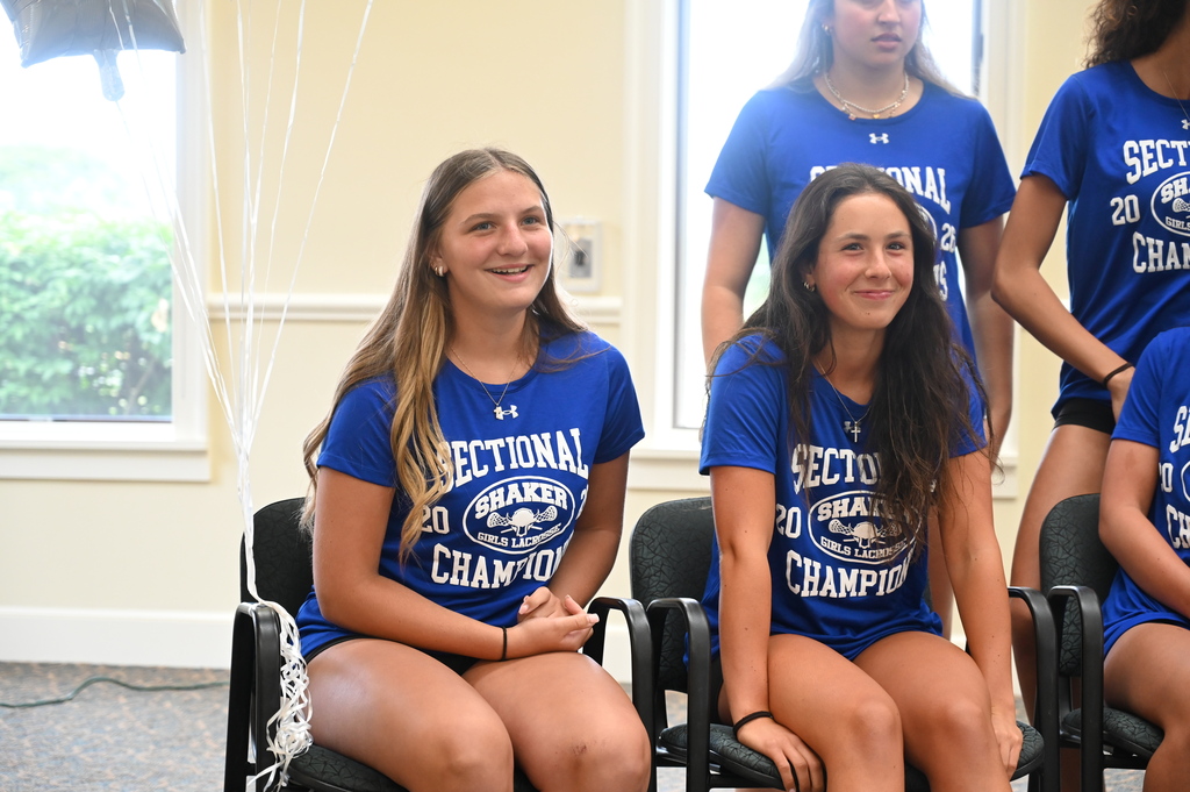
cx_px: 595
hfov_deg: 28.9
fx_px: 2312
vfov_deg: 19.4
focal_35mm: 70
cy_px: 396
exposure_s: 1/125
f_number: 4
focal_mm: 70
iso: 2800
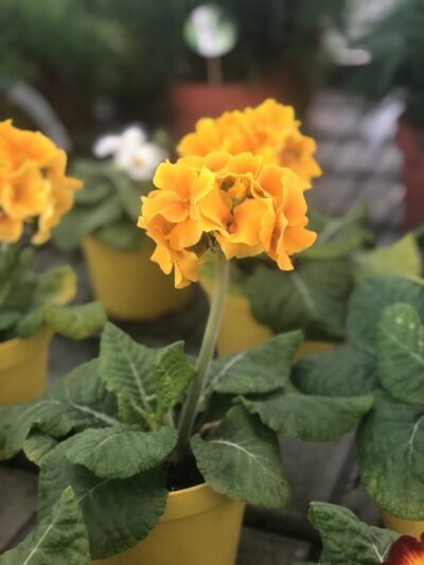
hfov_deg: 28.0
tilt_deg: -25.3
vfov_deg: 36.8
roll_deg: +0.7
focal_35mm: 52
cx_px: 212
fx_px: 849
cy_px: 282
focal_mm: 6
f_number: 2.4
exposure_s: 1/60
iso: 64
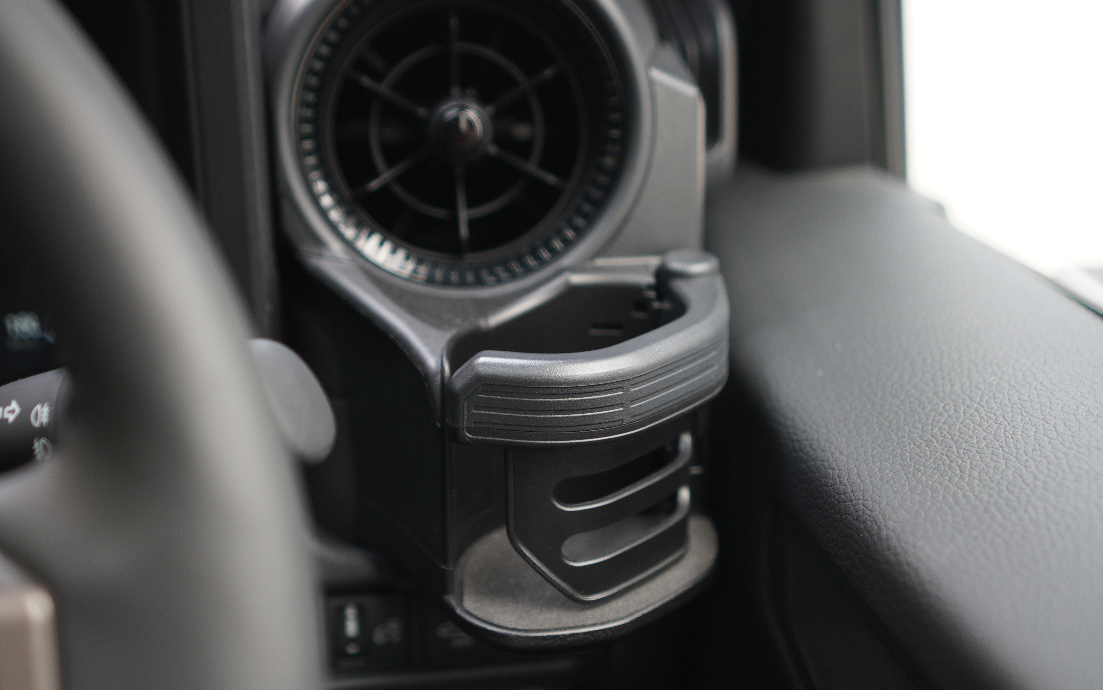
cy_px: 356
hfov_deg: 37.5
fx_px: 1623
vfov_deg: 24.0
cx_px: 547
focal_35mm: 54
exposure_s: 1/100
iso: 500
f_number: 2.5
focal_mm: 35
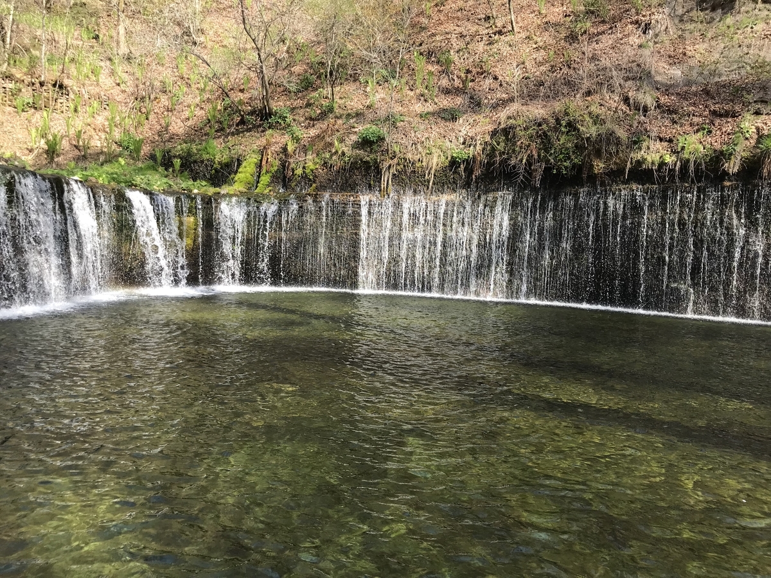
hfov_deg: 63.4
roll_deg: -1.7
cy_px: 289
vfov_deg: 49.7
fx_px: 624
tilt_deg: -4.4
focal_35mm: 28
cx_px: 386
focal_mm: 3.99
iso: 20
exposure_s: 1/364
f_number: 1.8
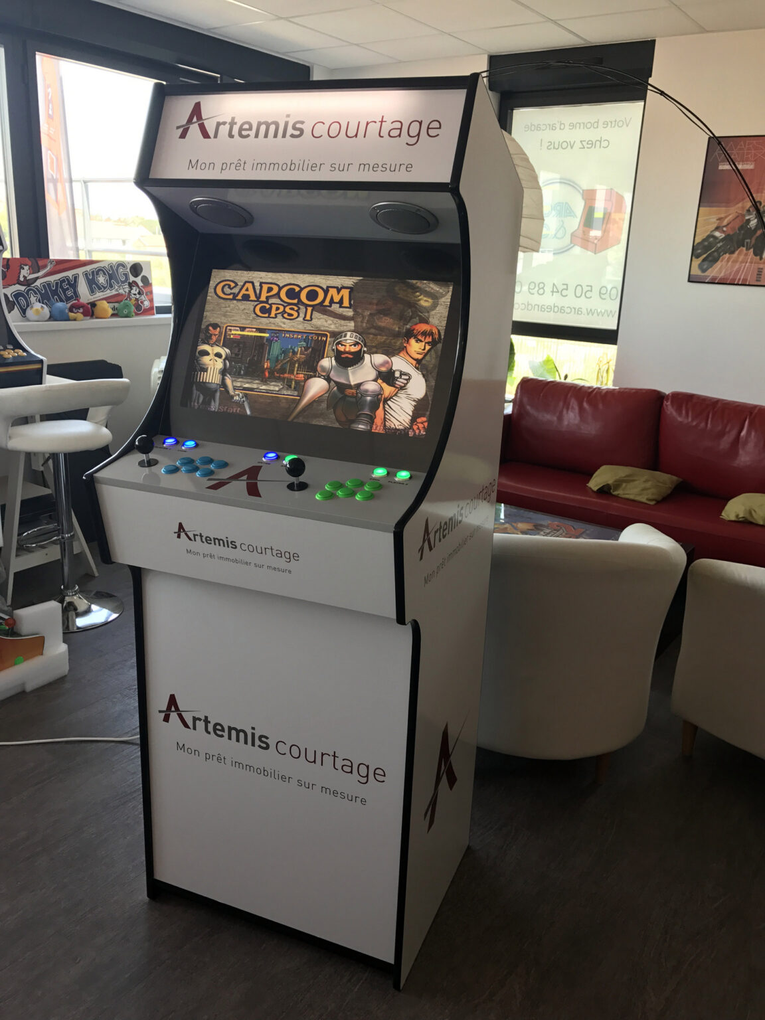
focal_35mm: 28
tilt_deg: -16.0
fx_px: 825
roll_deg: -3.0
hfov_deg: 49.7
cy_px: 510
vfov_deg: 63.4
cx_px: 382
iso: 25
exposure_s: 1/50
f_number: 1.8
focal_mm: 3.99
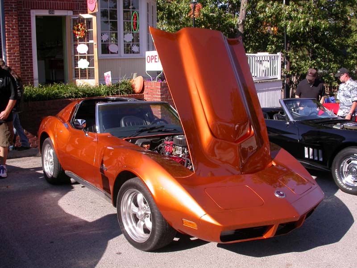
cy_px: 134
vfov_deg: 37.7
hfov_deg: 49.0
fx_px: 392
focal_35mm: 38
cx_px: 178
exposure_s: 1/268
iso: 100
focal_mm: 7.85
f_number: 6
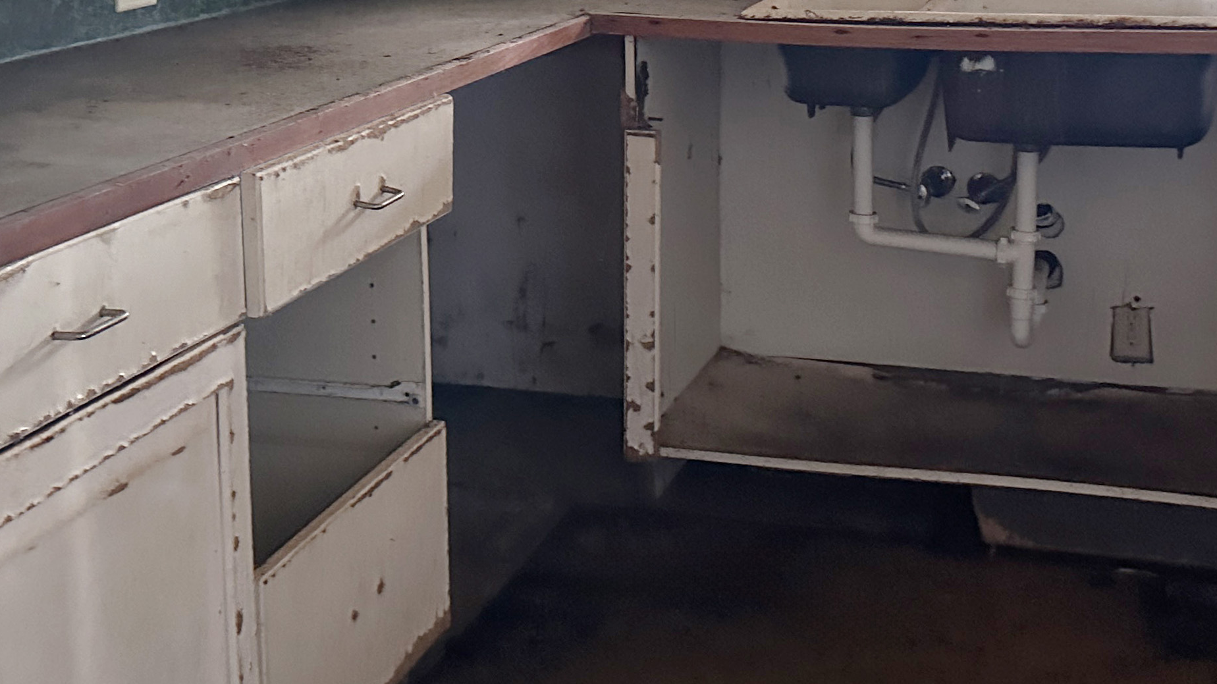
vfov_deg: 20.9
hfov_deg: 37.2
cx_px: 683
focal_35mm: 56
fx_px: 1807
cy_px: 39
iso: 800
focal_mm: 6.86
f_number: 1.78
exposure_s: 1/60
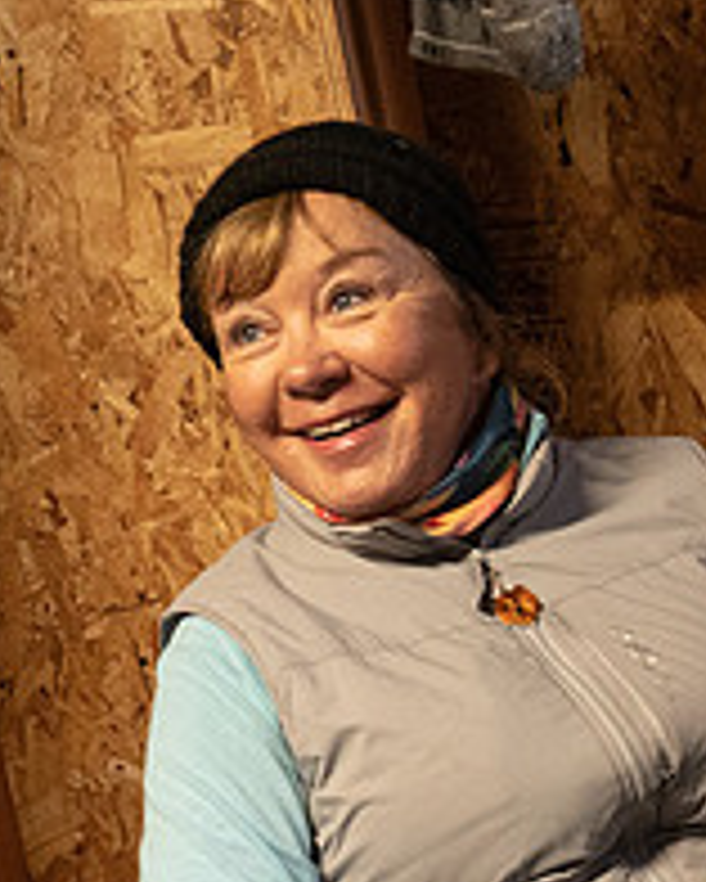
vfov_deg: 17.8
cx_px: 986
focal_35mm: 105
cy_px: 913
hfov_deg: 14.0
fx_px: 2740
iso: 1600
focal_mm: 16
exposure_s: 1/80
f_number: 3.5
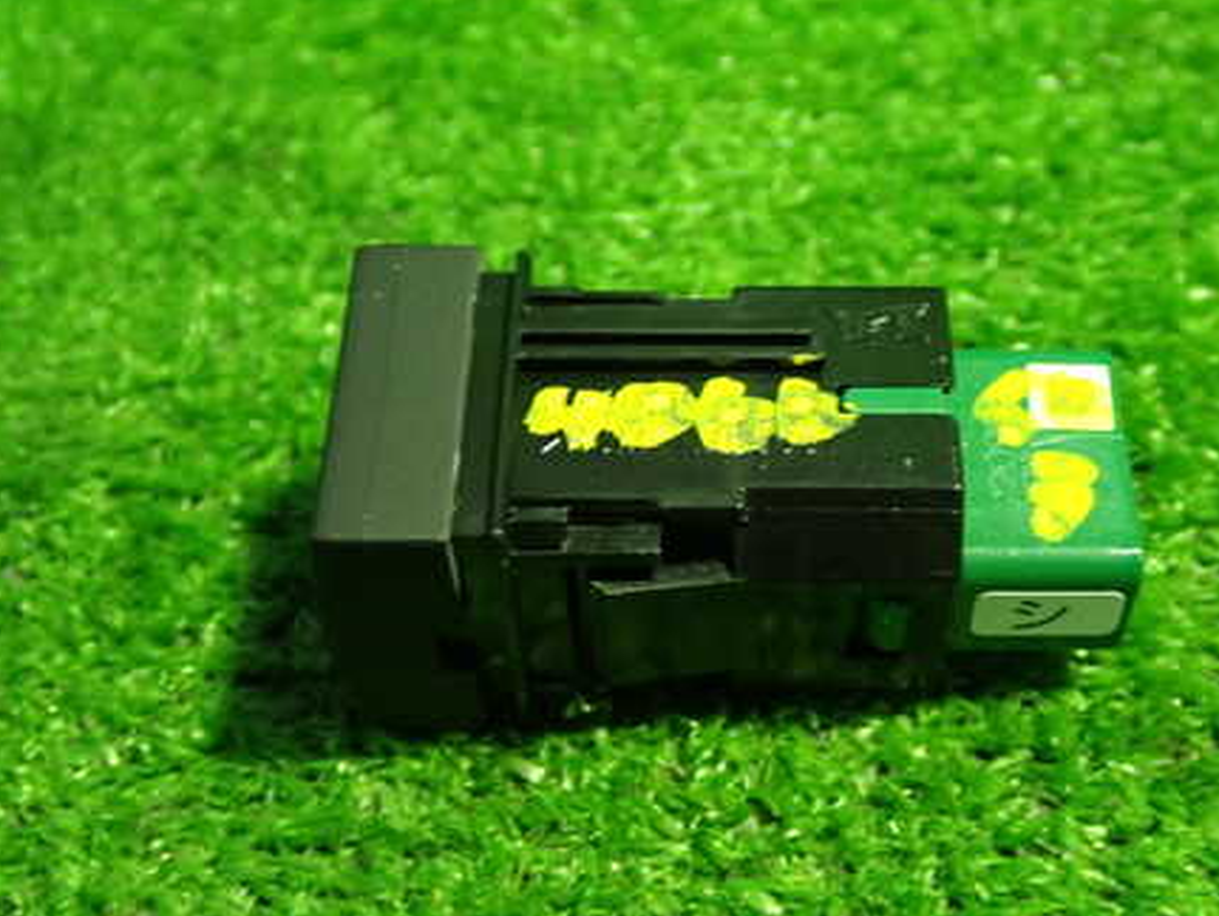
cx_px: 737
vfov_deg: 27.5
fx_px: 1867
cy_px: 377
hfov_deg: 36.0
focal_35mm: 53
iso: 640
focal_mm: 6.83
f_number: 2.7
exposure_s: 1/40
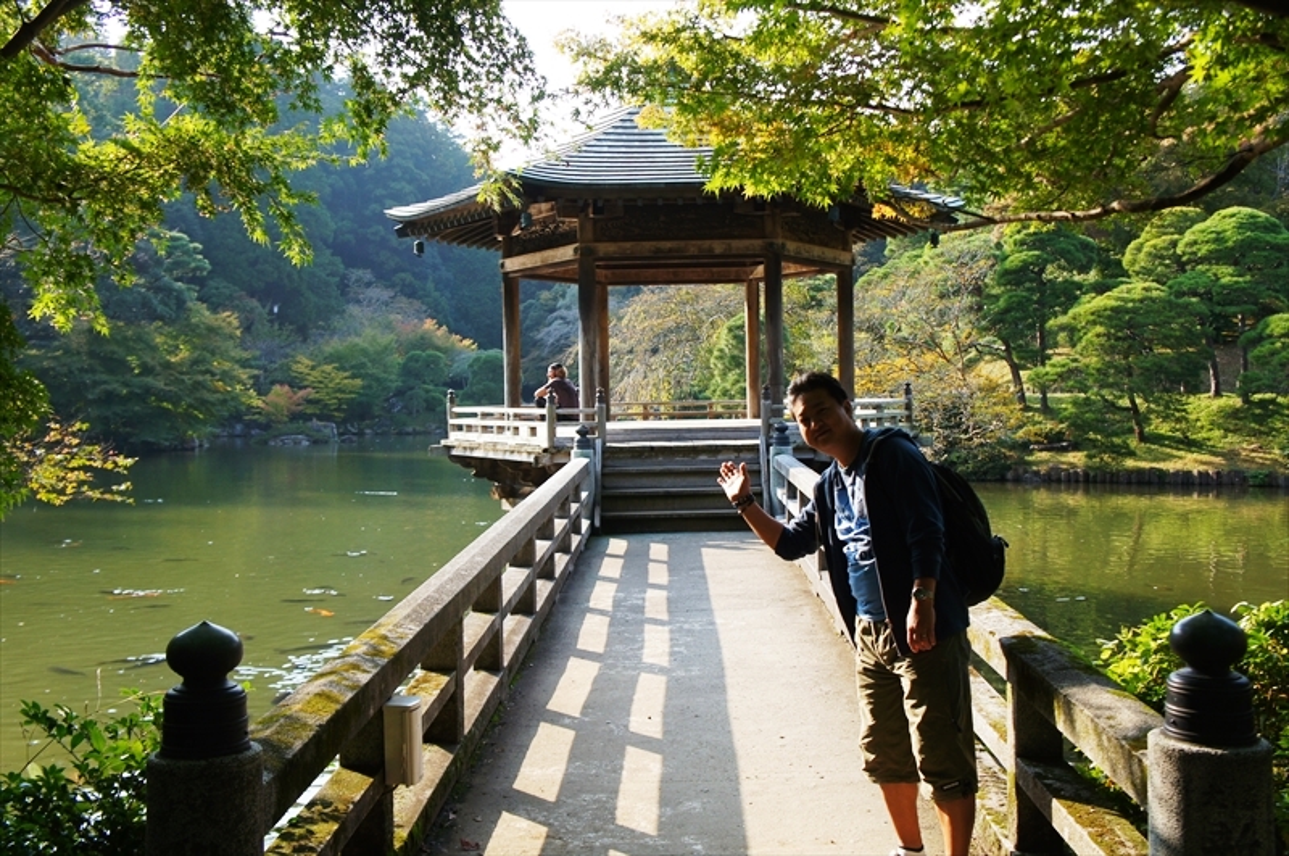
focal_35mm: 38
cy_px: 428
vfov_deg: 35.4
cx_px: 644
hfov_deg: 51.3
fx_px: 1341
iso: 200
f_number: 5
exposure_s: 1/250
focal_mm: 25
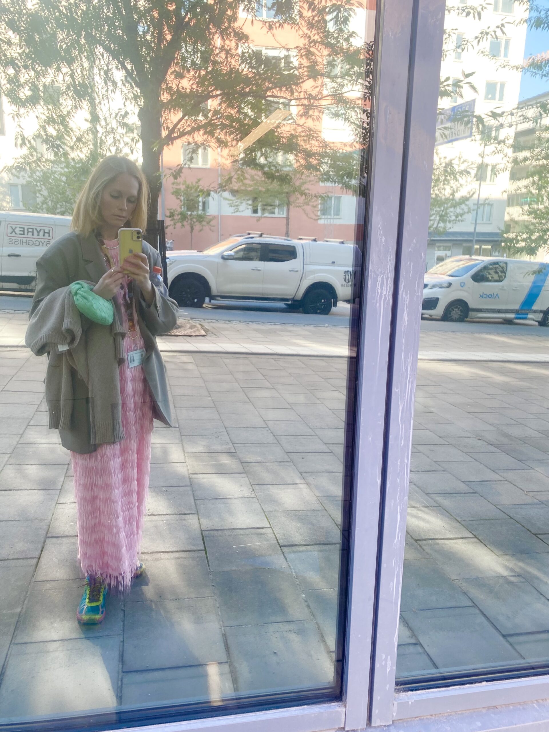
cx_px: 274
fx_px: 550
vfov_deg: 67.3
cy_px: 366
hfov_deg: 53.1
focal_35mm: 26
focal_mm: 4.25
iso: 40
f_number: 1.8
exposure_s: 1/121
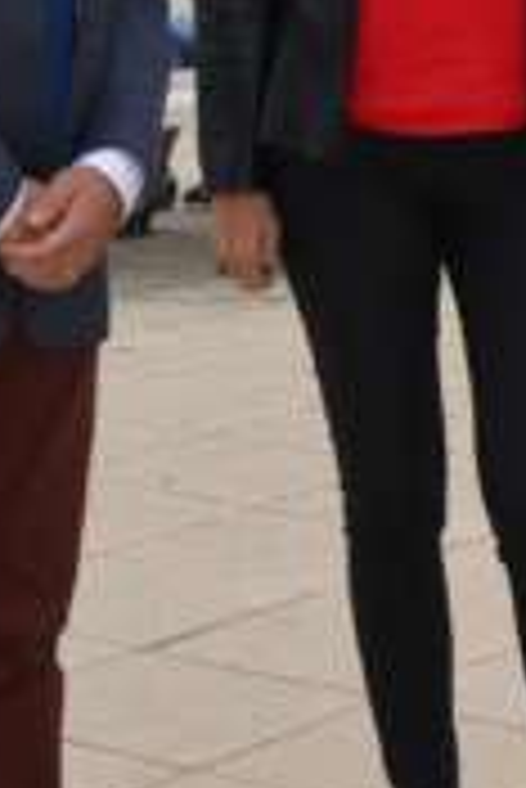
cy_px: 0
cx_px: 297
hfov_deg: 7.4
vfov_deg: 11.0
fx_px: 4046
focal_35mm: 185
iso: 100
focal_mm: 24
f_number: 7.1
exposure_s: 1/200
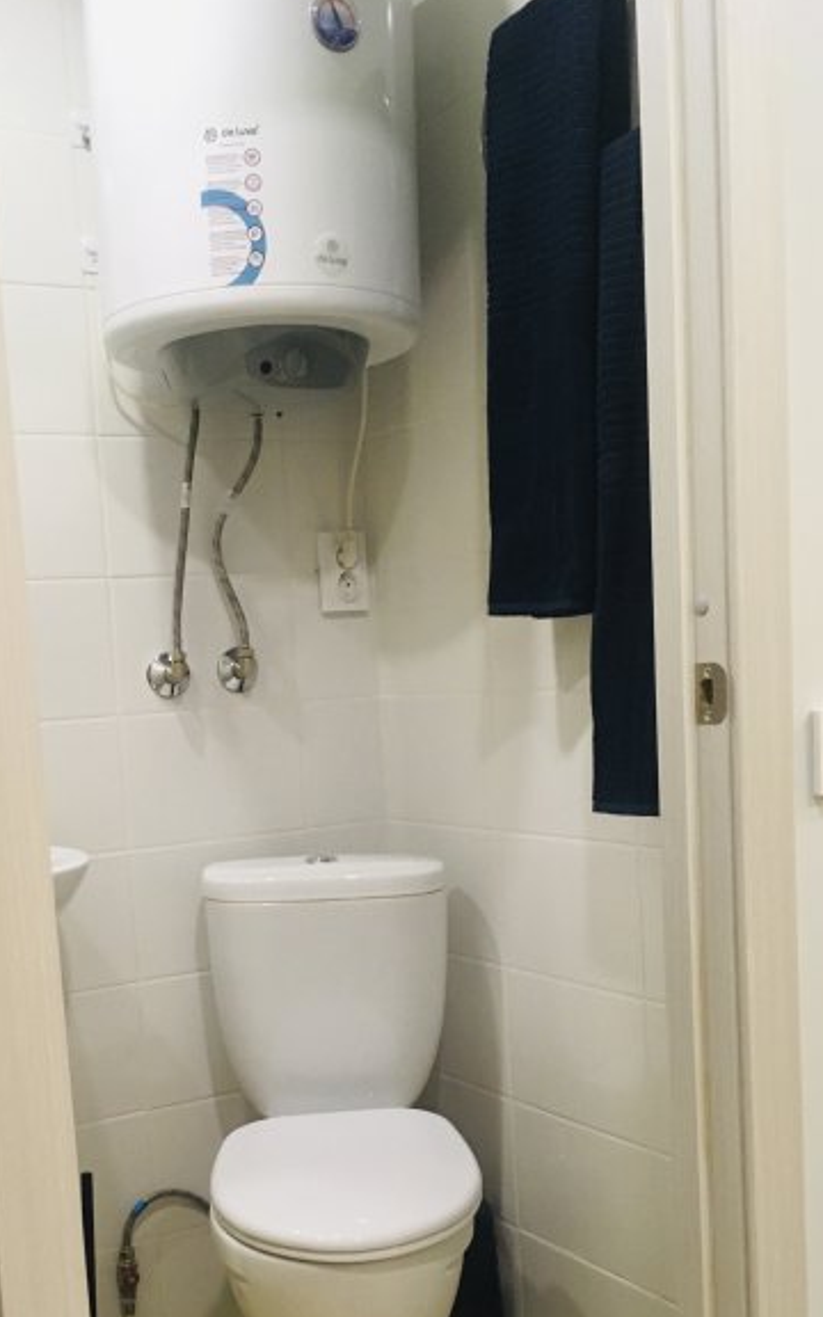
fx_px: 1471
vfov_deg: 47.5
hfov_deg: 31.0
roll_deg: +3.2
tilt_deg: -10.3
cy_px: 862
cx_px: 281
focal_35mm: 41
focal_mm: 4.15
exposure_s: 1/33
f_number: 2.2
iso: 160
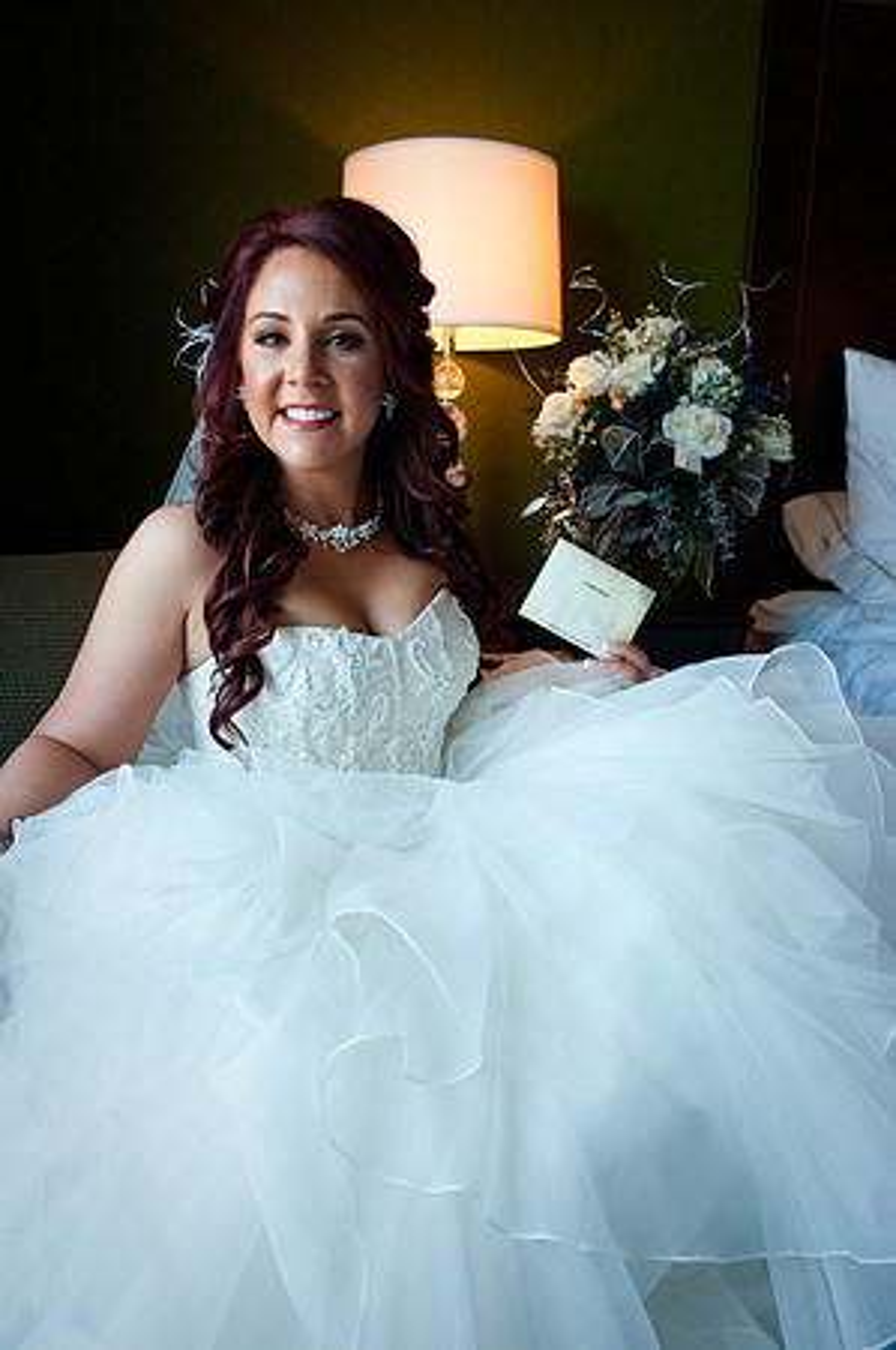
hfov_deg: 42.2
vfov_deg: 60.3
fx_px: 1160
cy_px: 675
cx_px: 448
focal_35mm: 31
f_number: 5.6
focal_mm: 31
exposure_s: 1/125
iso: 1250
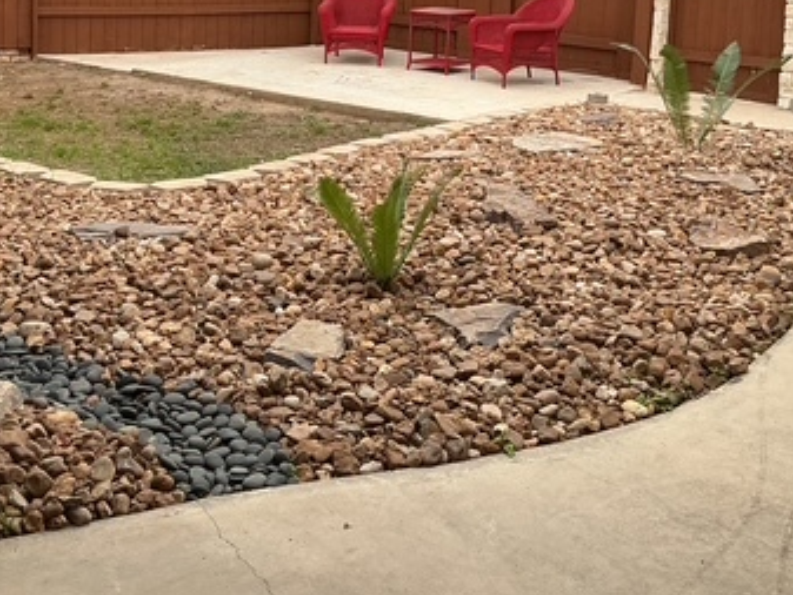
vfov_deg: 25.6
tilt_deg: -6.5
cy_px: 45
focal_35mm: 55
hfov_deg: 34.9
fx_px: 1260
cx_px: 365
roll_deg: -1.9
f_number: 1.8
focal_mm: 3
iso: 16
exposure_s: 1/128
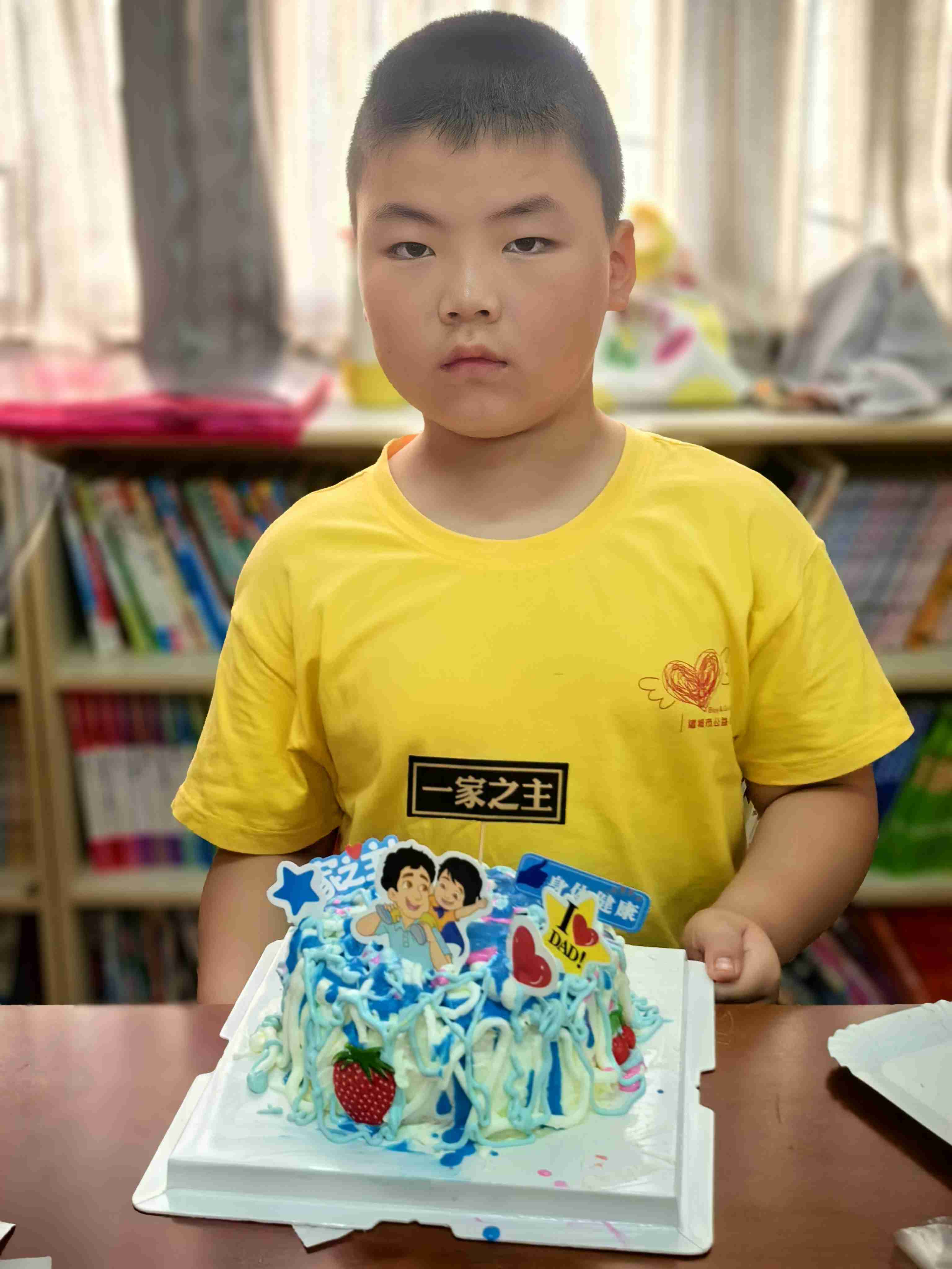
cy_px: 634
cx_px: 476
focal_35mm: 45
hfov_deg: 32.2
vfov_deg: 42.1
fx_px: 1650
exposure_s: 1/100
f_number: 2
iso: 200
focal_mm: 5.75
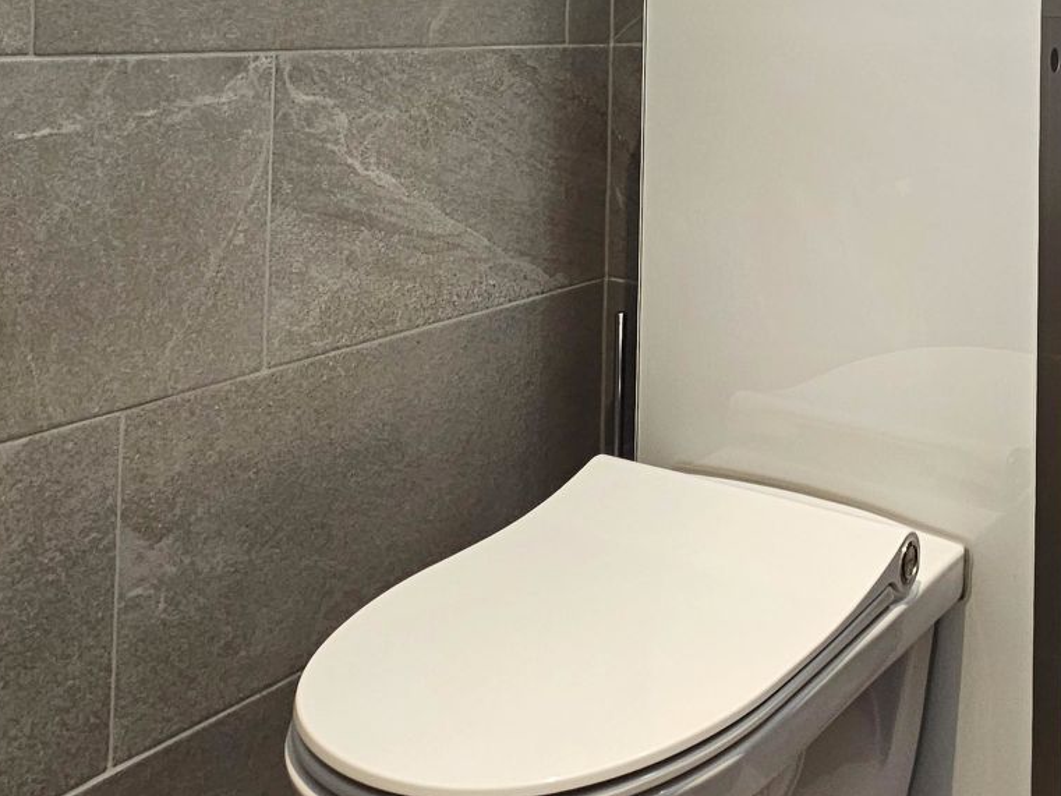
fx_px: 1073
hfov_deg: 49.5
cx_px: 850
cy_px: -49
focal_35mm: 35
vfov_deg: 35.6
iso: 160
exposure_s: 1/50
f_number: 2.2
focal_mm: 2.2
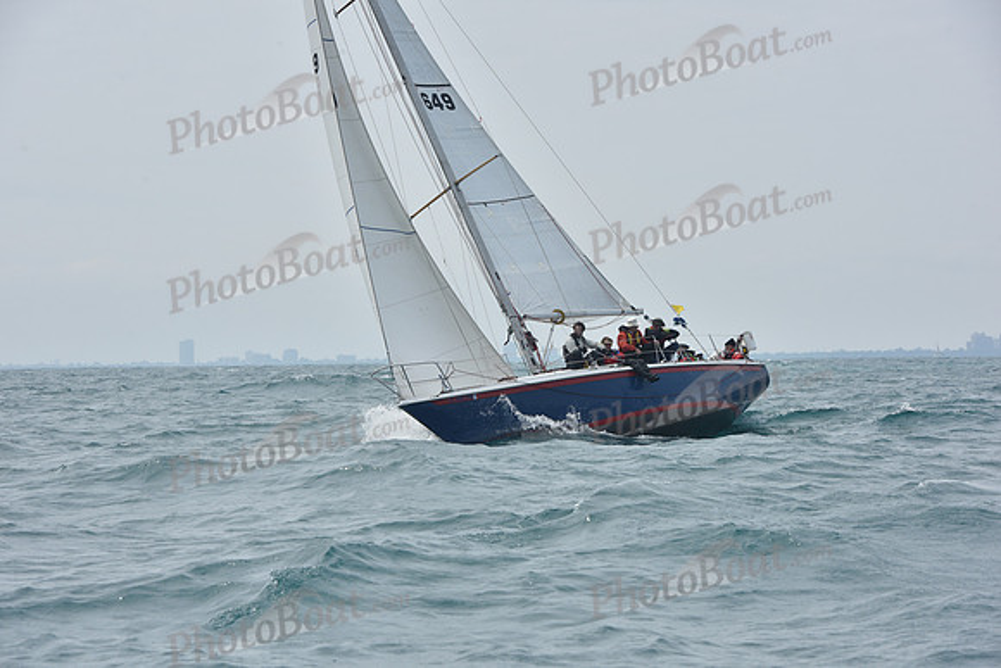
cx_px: 500
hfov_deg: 13.7
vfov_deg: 9.2
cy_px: 334
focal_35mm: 150
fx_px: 4172
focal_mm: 150
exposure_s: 1/800
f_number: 11
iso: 250
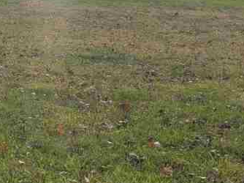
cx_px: -167
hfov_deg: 17.9
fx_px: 648
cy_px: 124
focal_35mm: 92
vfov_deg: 16.0
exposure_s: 1/883
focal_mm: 6.7
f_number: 1.8
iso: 16
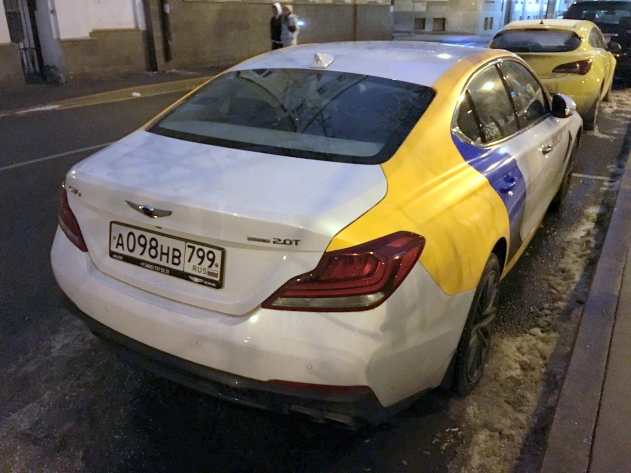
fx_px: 529
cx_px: 316
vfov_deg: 48.2
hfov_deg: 61.7
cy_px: 236
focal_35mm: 29
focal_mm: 4.15
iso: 400
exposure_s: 1/17
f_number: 2.2
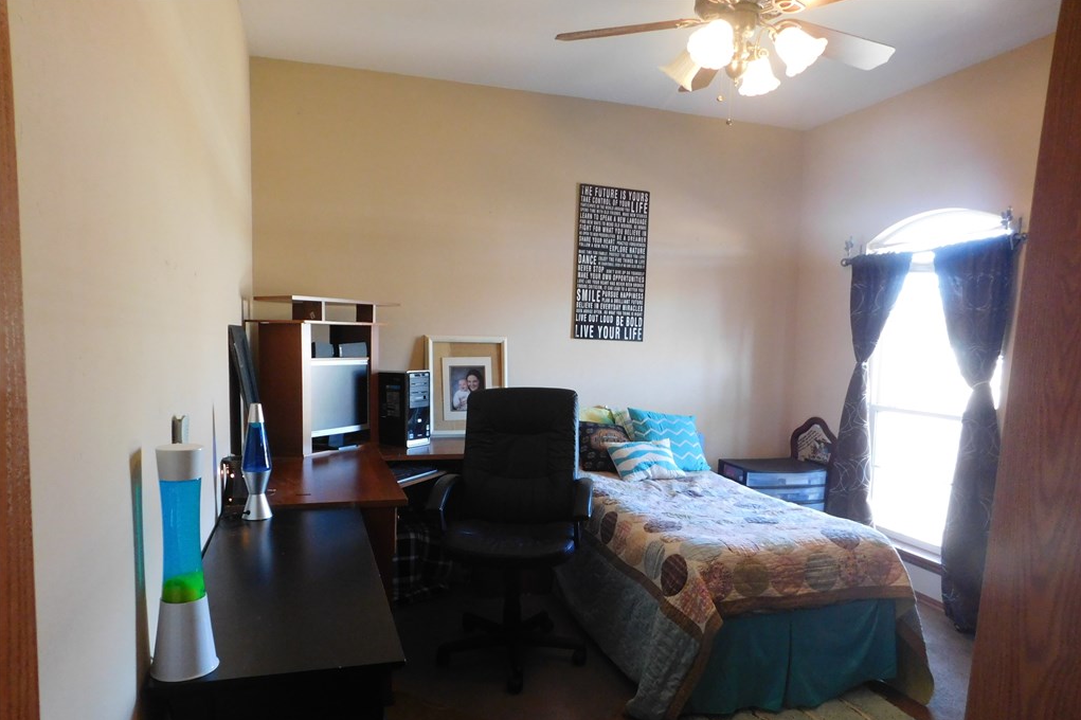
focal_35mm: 24
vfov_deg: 53.0
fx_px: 720
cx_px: 540
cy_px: 402
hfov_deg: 73.8
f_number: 3
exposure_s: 1/30
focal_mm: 4
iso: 400
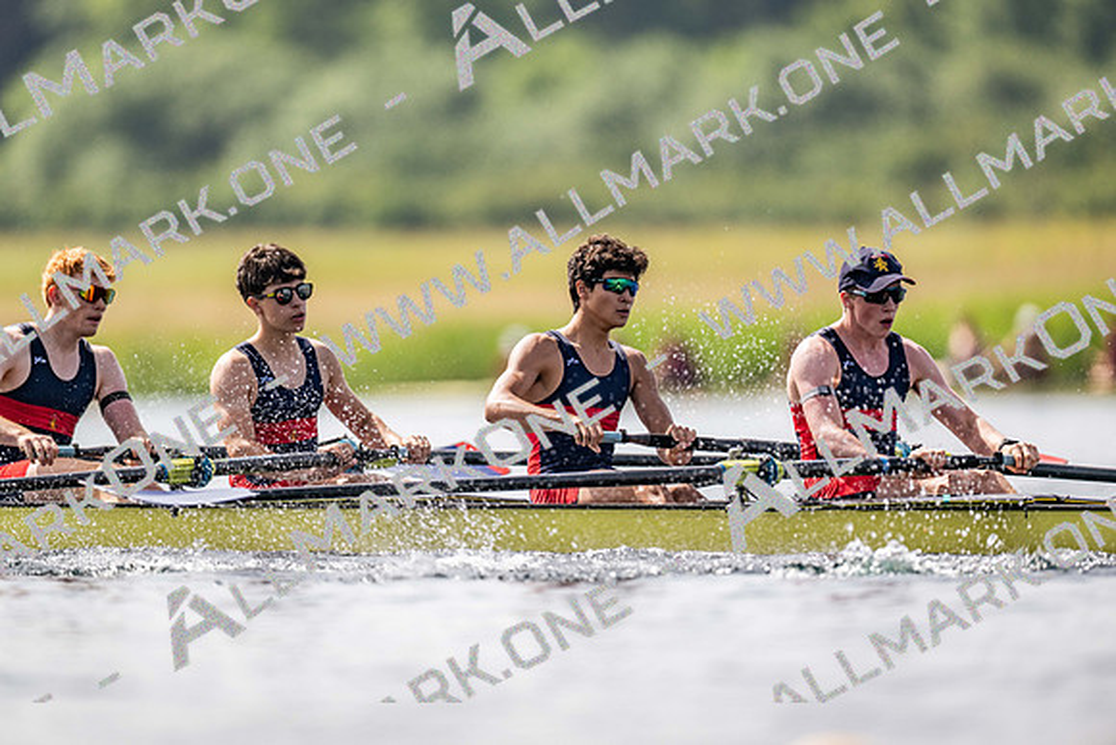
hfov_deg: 3.4
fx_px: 18603
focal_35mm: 600
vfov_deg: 2.3
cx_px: 558
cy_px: 372
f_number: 4
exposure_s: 1/2500
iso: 180
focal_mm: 600
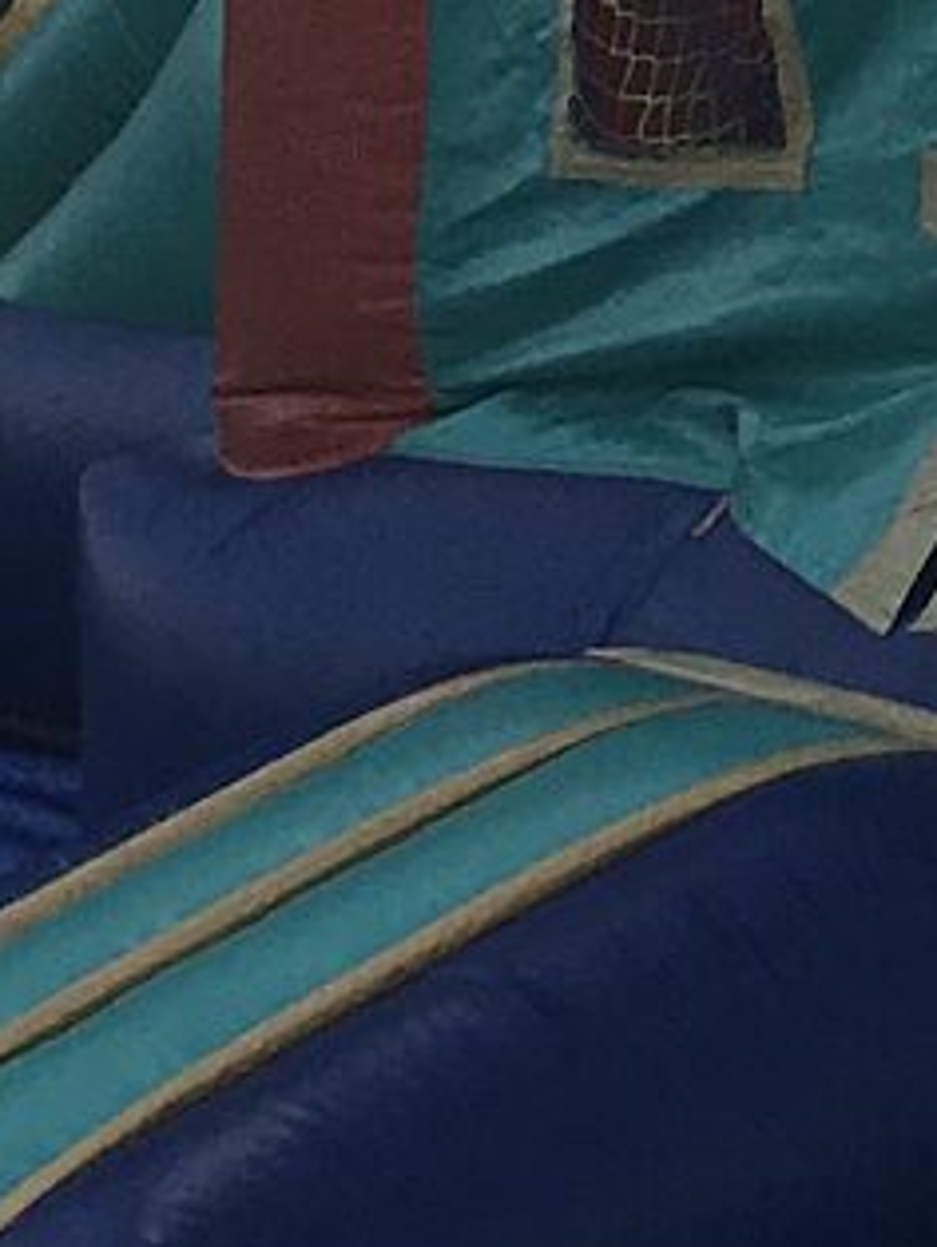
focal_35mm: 190
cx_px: 1961
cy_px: -562
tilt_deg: +5.2
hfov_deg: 7.5
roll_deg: -2.5
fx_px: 6848
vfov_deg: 10.1
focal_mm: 3.99
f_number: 1.8
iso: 20
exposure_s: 1/2519
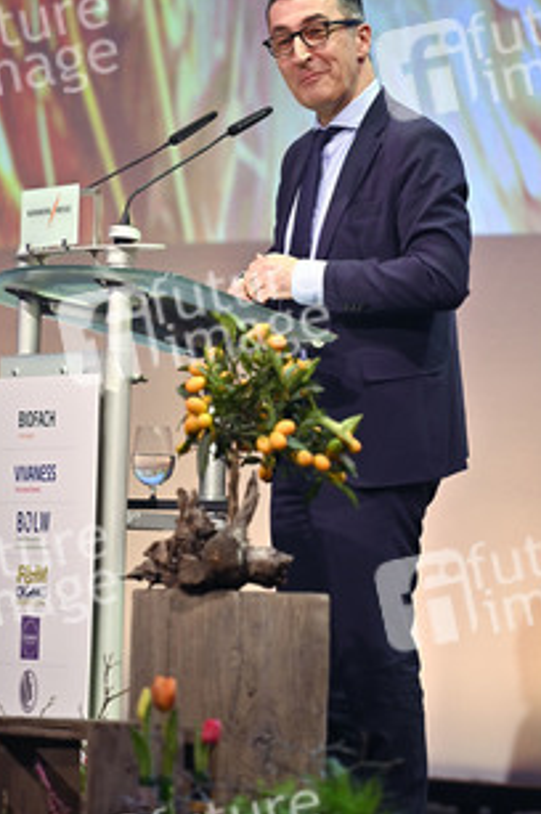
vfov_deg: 8.6
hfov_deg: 5.7
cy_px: 456
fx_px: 5444
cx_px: 270
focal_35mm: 241
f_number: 2.8
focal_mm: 185
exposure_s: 1/500
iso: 800
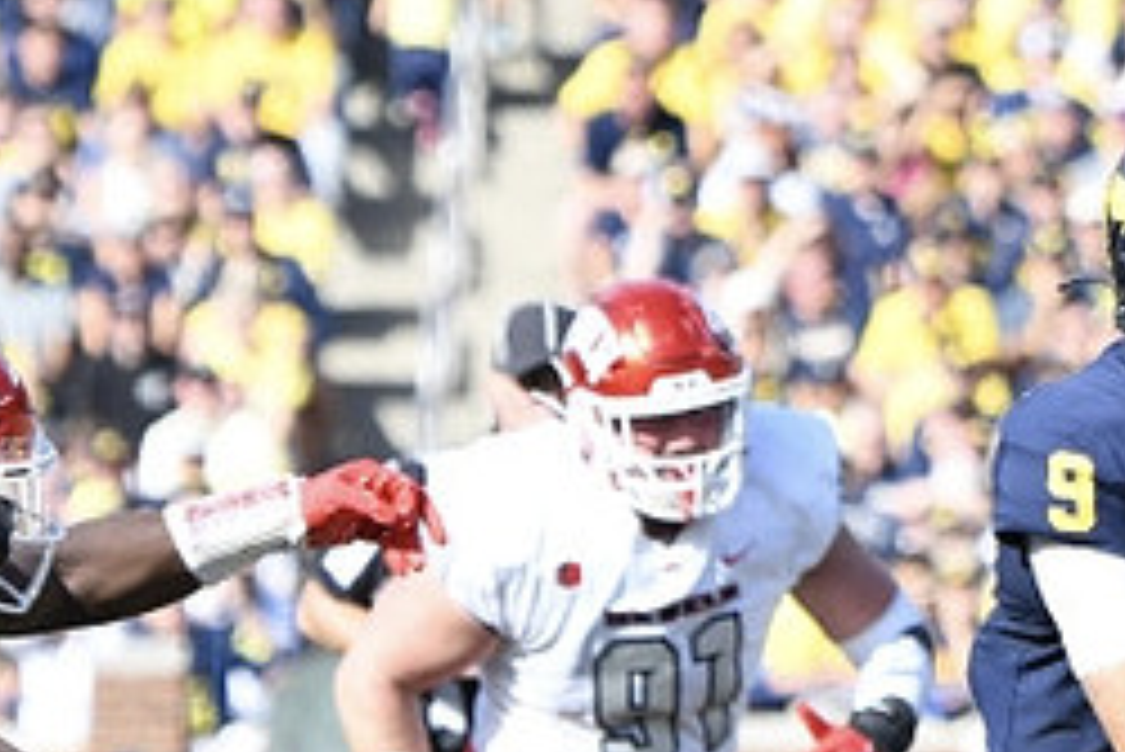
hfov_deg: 2.4
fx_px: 27202
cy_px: 747
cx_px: 1143
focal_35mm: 870
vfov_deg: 1.6
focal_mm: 250
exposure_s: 1/1000
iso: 500
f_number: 5.6
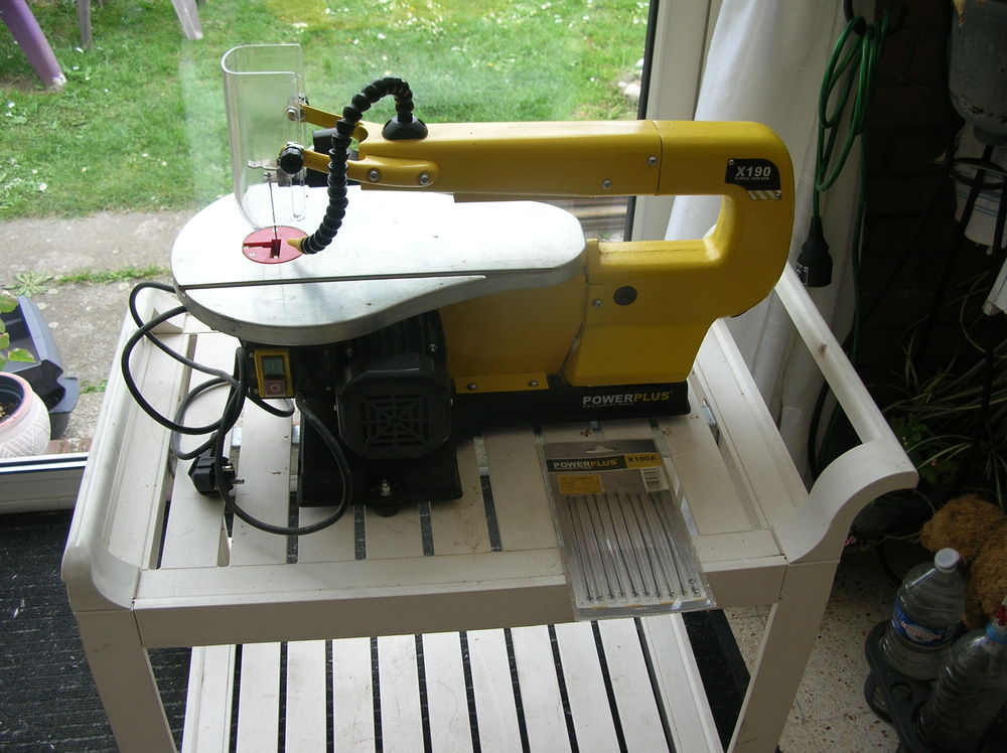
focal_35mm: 36
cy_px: 376
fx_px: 1046
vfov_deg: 39.6
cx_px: 504
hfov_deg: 51.4
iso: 50
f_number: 2.7
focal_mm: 6
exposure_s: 1/92.6
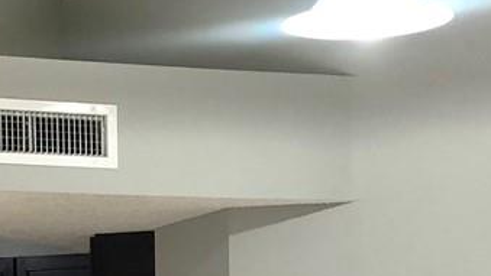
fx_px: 1876
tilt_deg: -5.8
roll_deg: +0.7
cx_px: 220
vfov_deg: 8.1
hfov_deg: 14.9
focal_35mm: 144
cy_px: 538
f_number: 1.8
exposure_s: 1/20
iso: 32
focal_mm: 3.99
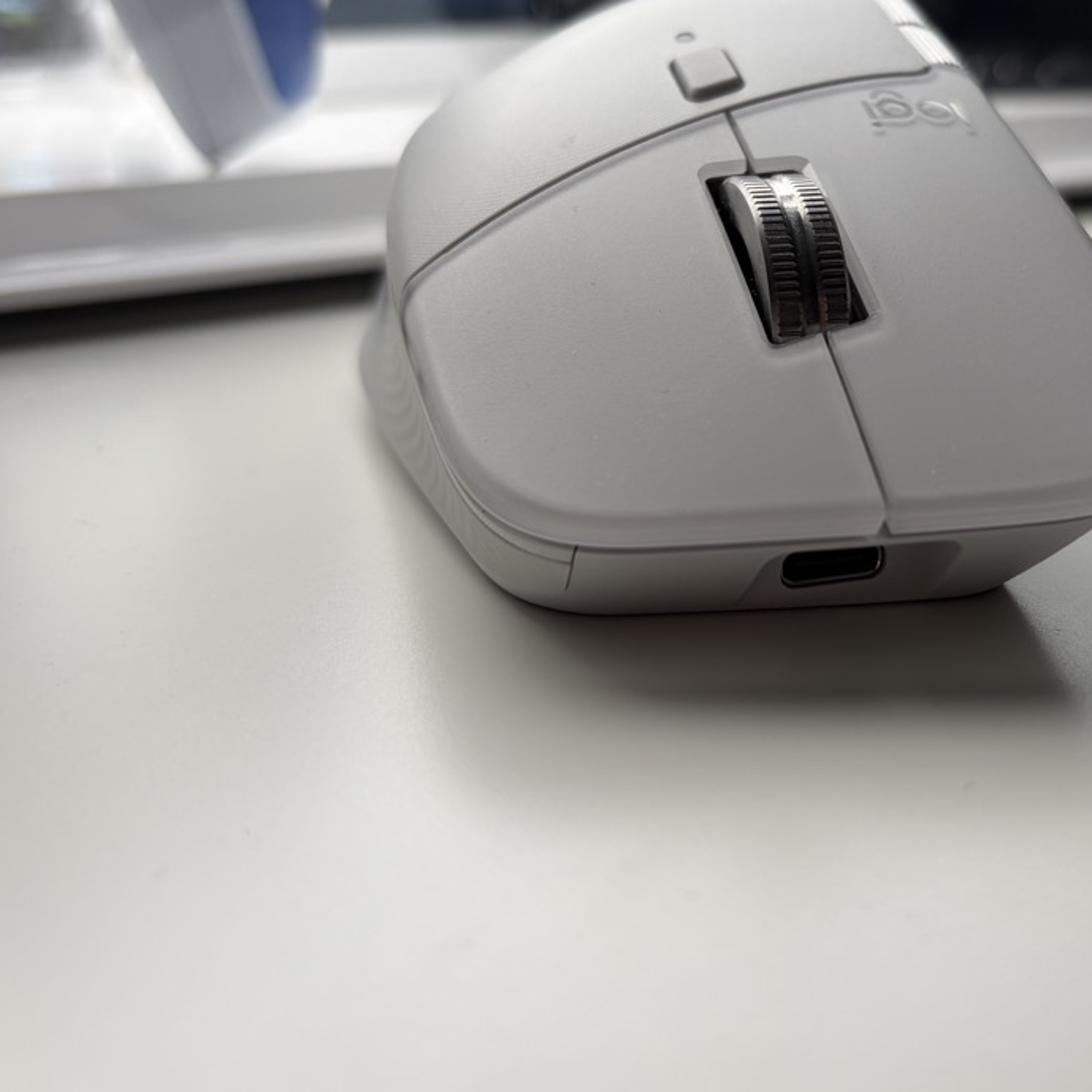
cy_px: 436
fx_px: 1428
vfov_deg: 41.7
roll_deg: +0.5
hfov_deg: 40.9
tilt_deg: -17.3
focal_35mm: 40
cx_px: 788
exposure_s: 1/111
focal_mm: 5.96
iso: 40
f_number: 1.6
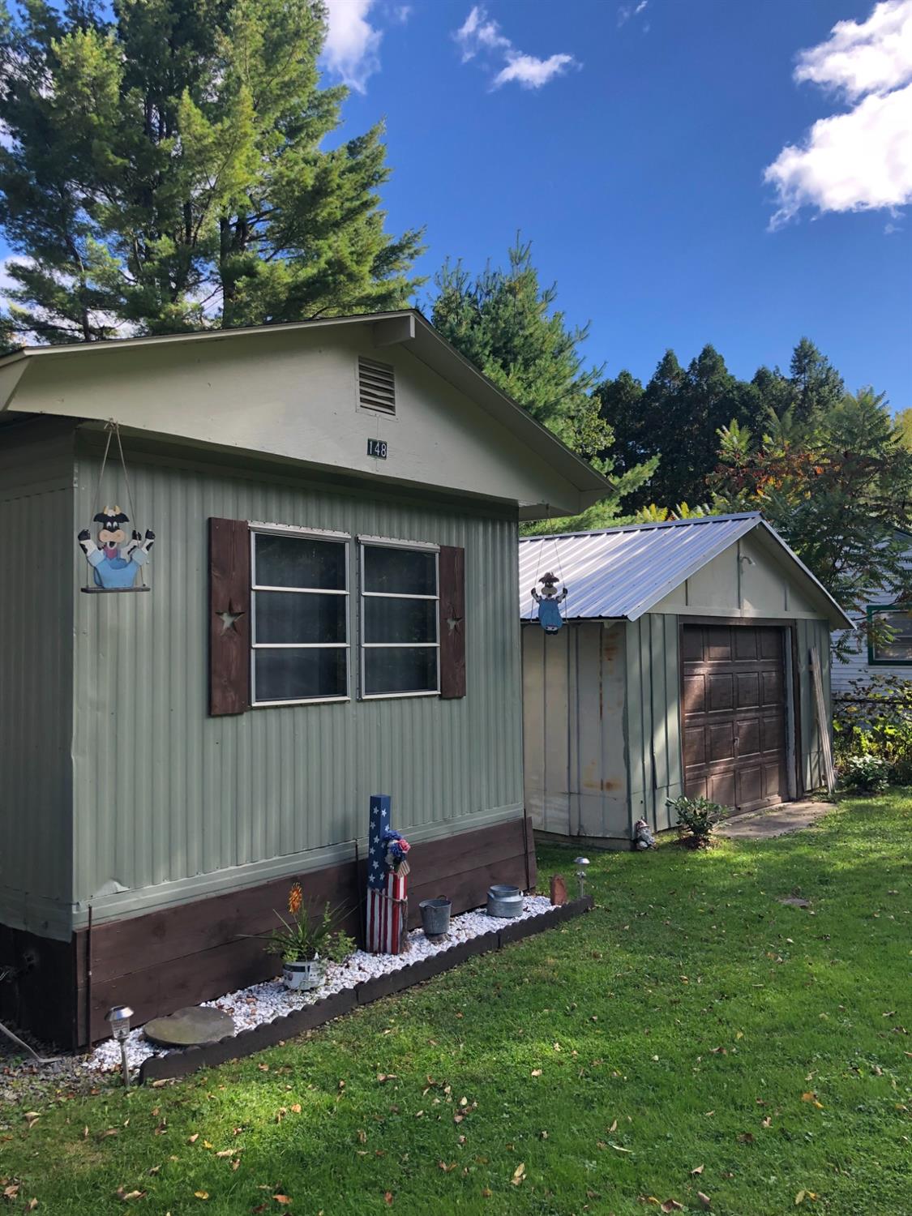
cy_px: 608
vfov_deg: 63.4
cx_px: 456
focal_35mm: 28
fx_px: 984
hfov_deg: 49.7
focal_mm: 3.99
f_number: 1.8
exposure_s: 1/545
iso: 20
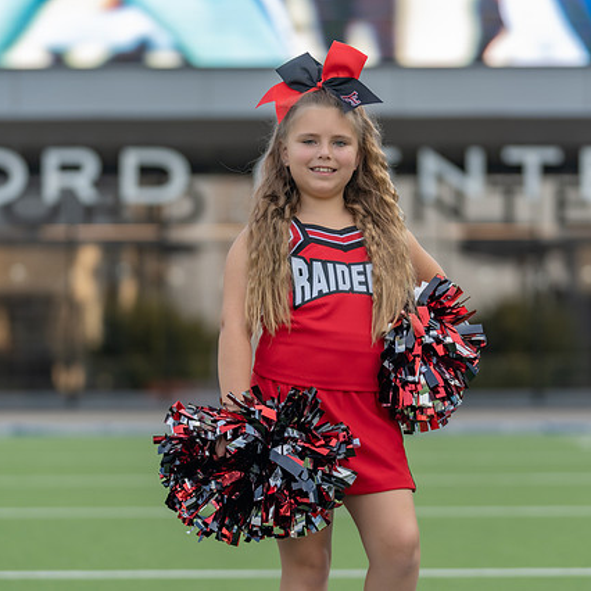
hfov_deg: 10.9
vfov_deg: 10.9
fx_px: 3091
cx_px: 329
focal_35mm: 160
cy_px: 277
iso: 100
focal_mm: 110
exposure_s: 1/320
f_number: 2.8
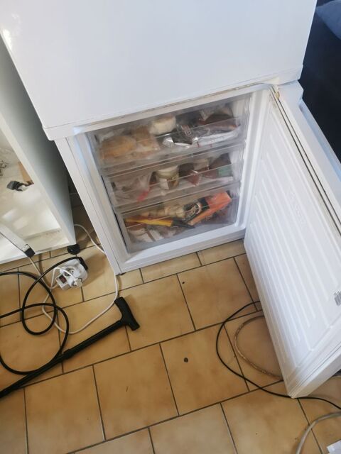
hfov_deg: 51.4
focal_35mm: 27
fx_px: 355
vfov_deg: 65.3
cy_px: 227
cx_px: 170
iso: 400
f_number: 1.6
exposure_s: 1/60
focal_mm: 5.56
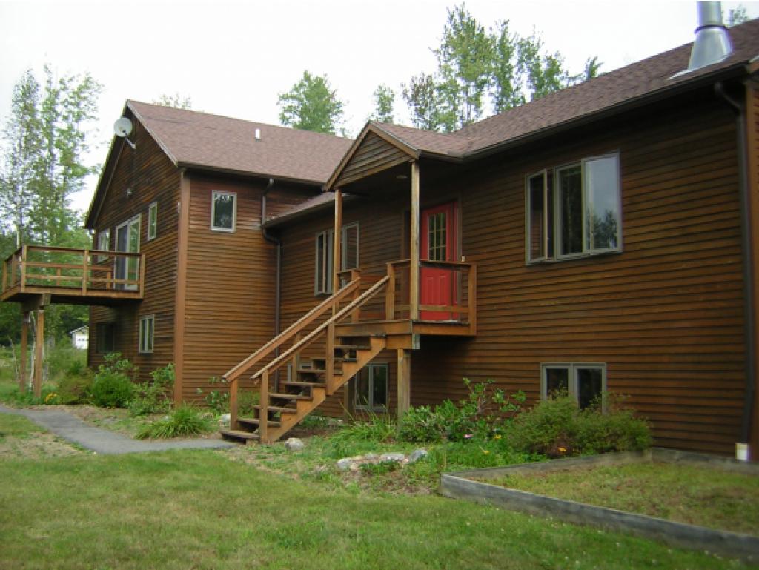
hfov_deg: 51.3
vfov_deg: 39.7
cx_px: 380
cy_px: 285
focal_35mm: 36
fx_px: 790
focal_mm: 4.7
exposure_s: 1/345
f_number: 2.6
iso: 50
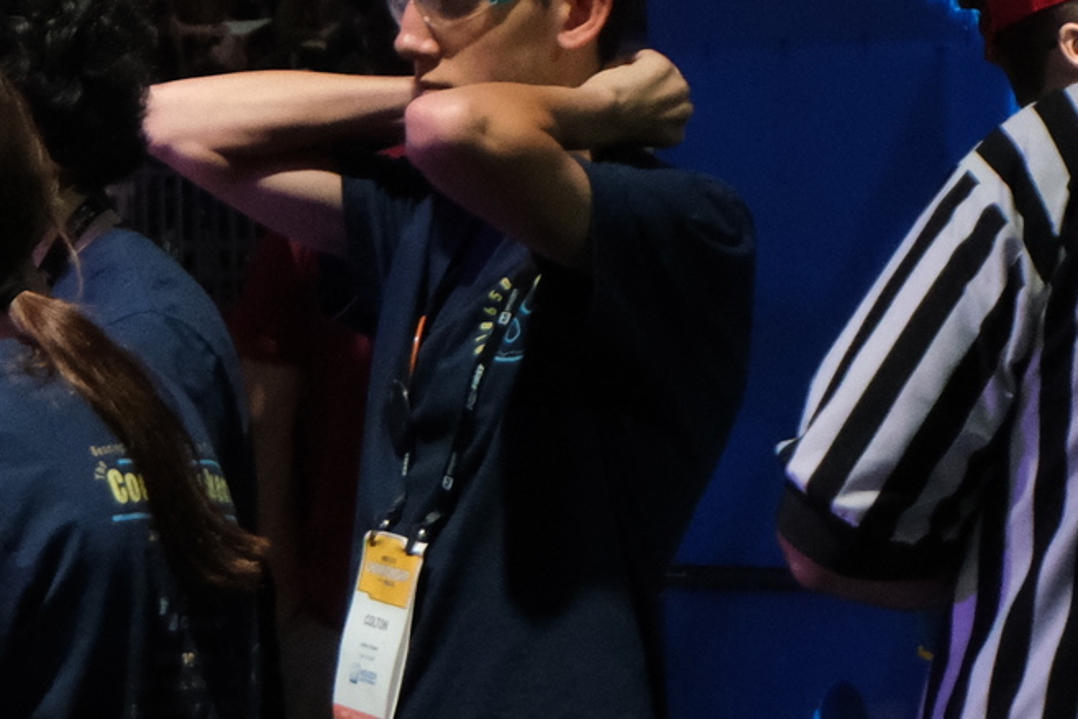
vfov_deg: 6.6
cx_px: -520
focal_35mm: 207
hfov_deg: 9.7
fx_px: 6198
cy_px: 195
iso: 5000
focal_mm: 45
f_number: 5.6
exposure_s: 1/140
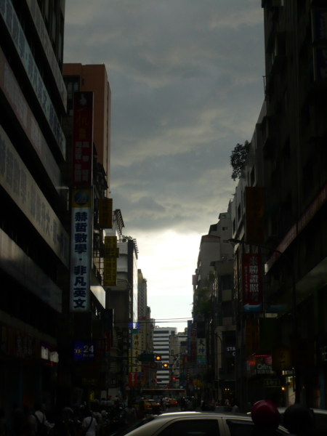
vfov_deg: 29.0
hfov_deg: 21.9
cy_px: 218
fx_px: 844
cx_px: 164
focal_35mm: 67
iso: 100
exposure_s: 1/320
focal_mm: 11.1
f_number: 4.5
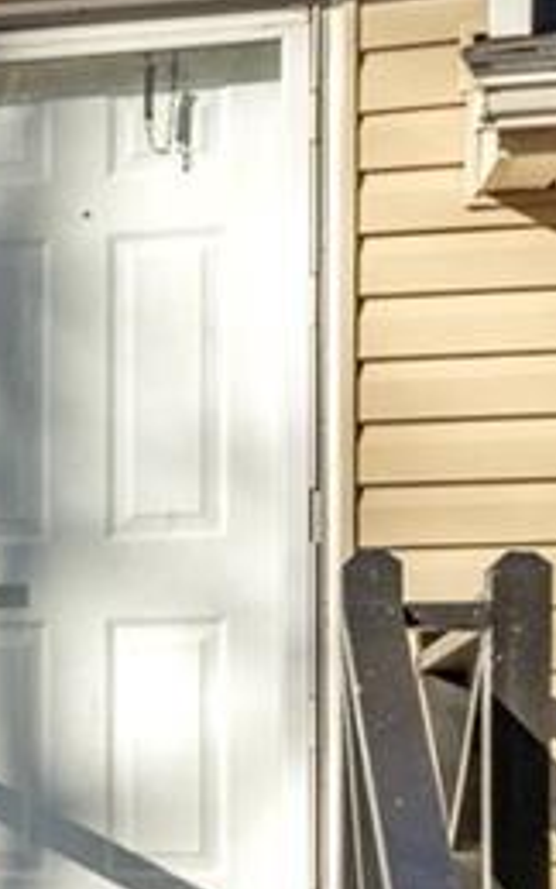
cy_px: 891
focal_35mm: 121
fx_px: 2932
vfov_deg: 16.9
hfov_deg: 9.6
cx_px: -762
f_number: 8
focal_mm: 30
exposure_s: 1/640
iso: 200
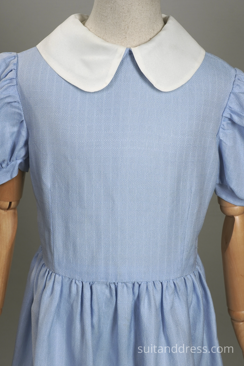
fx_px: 488
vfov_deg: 41.1
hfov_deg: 28.1
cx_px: 122
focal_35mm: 48
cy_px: 183
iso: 400
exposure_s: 1/50
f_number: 9
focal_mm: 32
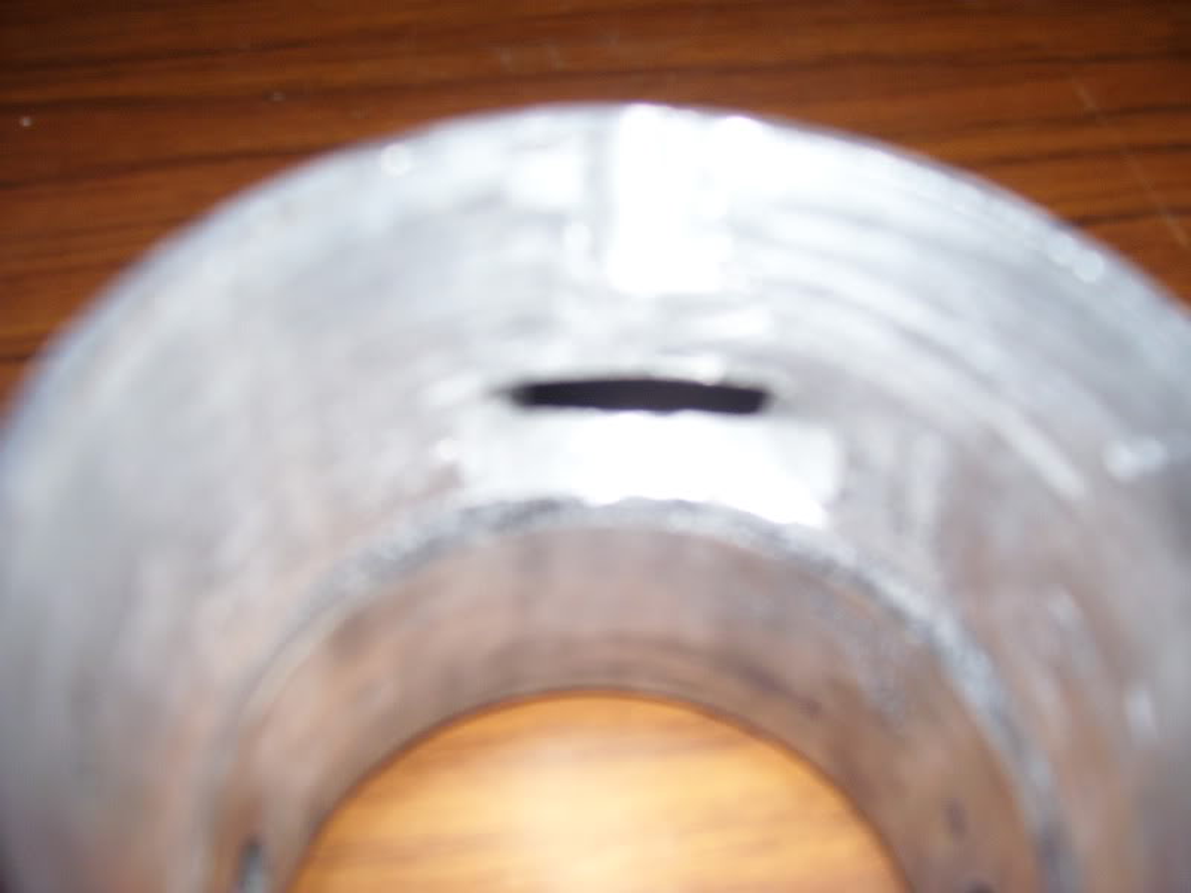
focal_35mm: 34
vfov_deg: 41.8
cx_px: 596
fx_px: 1170
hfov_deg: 54.0
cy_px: 446
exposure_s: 1/60
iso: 125
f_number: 2.7
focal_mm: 5.6
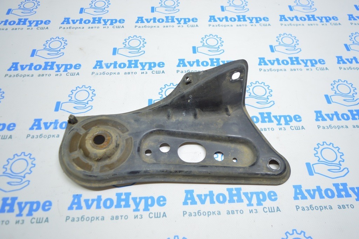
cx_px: 180
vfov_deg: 47.9
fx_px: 269
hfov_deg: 67.4
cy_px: 120
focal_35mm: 27
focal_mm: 18
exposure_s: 1/50
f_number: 3.5
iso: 400
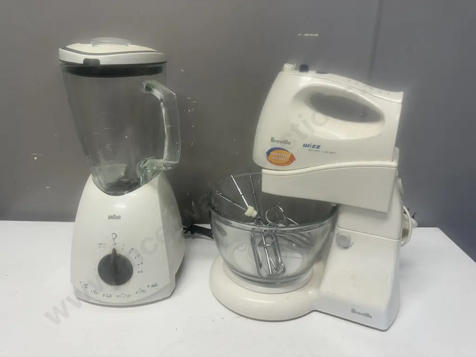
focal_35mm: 24
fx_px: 330
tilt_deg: -20.2
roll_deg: -1.1
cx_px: 238
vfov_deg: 56.8
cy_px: 178
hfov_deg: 71.6
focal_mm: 6.86
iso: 80
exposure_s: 1/100
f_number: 1.78
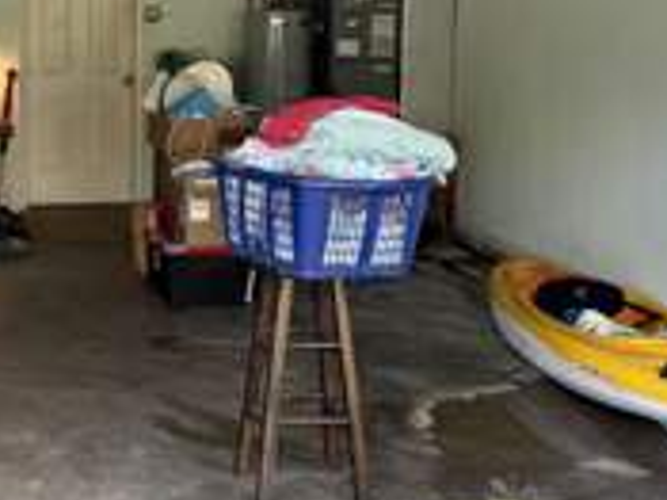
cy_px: 132
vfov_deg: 22.0
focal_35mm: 66
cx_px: 50
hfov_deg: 28.1
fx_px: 1271
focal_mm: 6.76
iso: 100
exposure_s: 1/243
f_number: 1.78
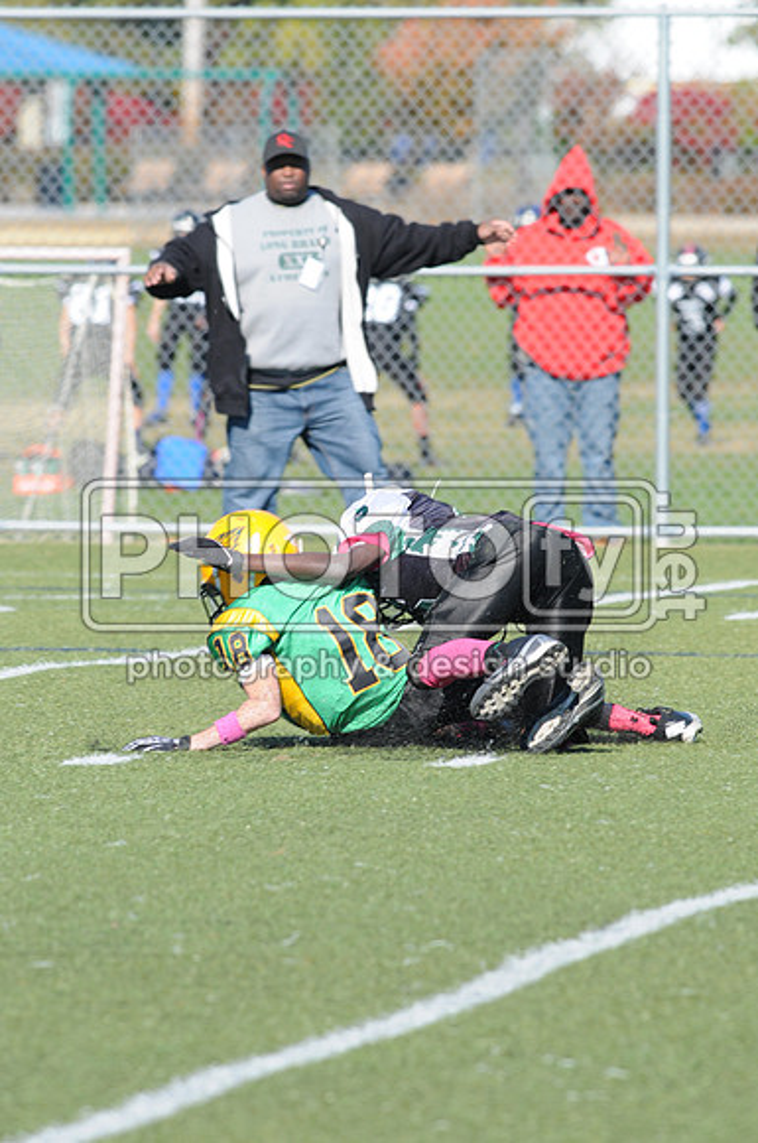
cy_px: 572
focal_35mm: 450
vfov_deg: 4.6
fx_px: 14254
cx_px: 379
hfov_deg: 3.0
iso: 200
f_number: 7.1
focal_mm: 300
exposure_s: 1/500
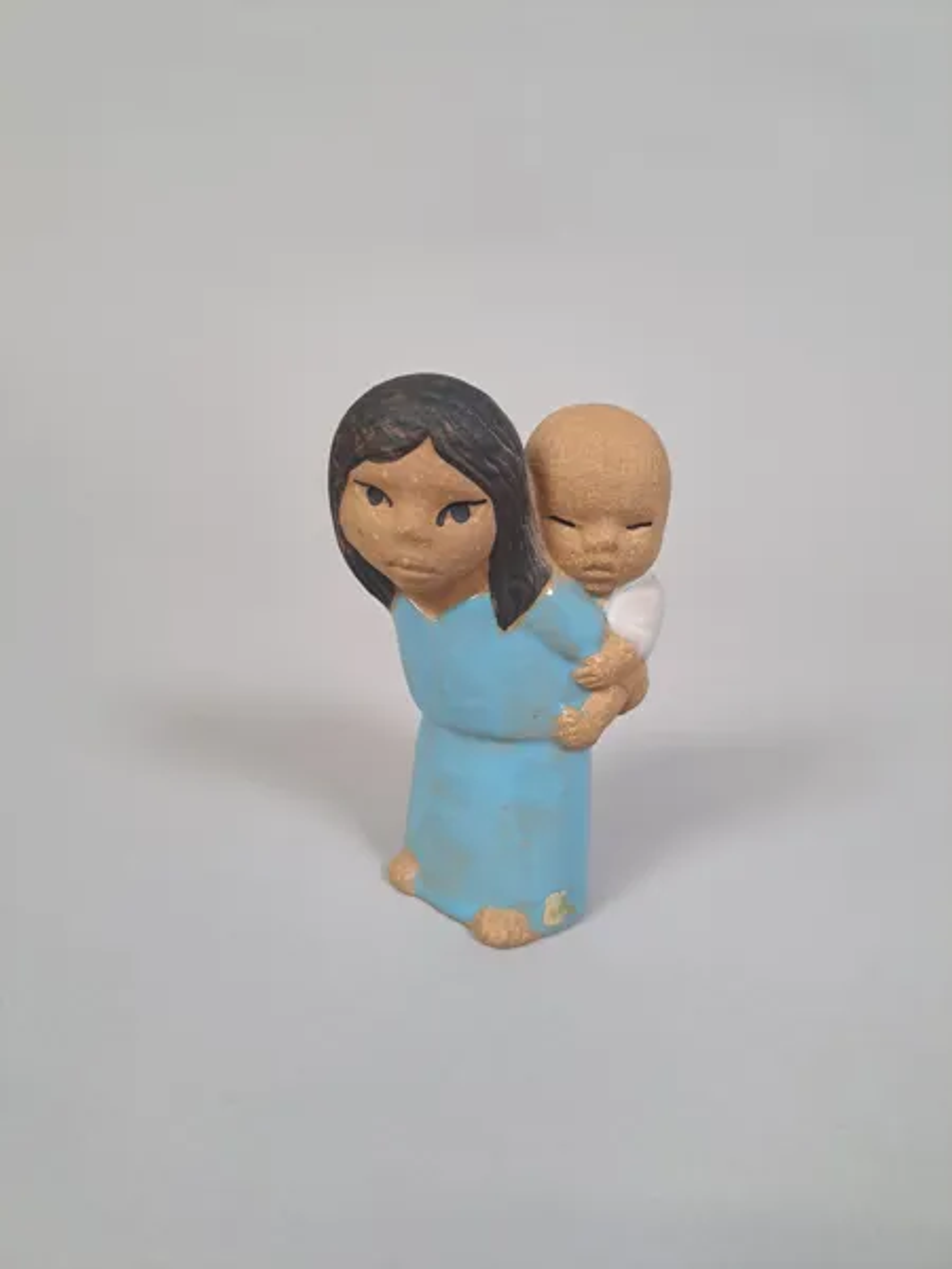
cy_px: 634
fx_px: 880
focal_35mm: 24
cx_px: 476
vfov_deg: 71.6
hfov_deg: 56.8
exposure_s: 1/50
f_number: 1.8
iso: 100
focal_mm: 5.23
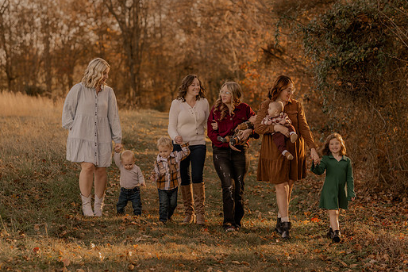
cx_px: 196
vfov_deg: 14.3
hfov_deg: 21.2
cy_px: 137
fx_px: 1088
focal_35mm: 96
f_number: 2.8
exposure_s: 1/320
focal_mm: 85
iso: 200
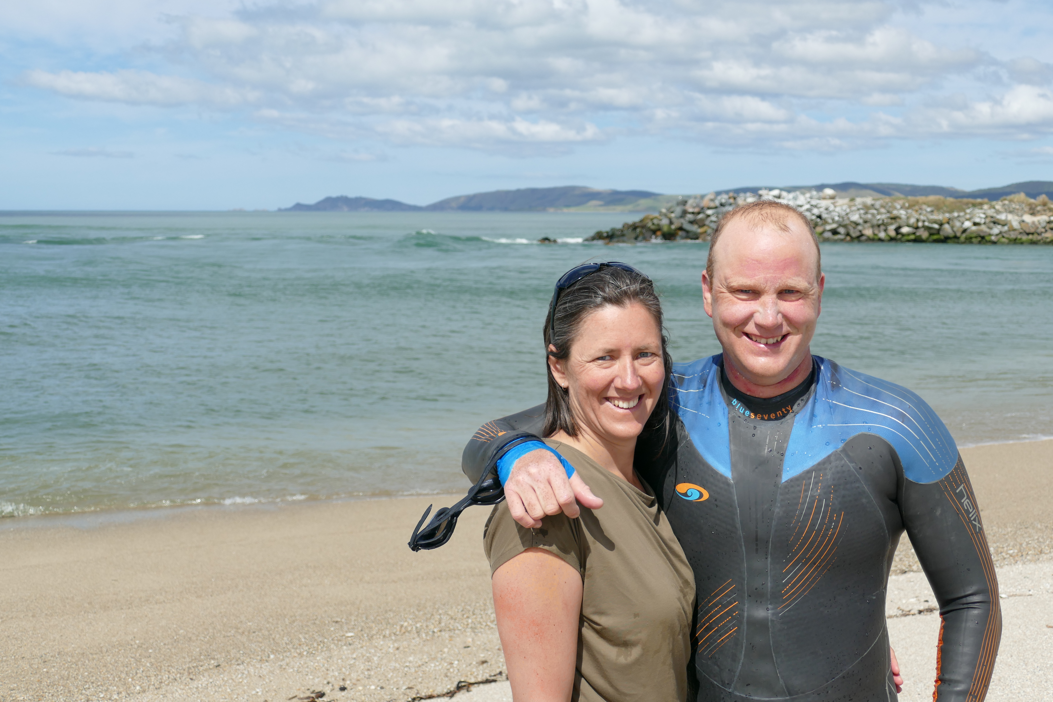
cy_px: 351
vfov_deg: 30.5
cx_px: 526
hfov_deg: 44.5
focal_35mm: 44
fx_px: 1287
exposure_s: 1/2500
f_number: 3.2
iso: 125
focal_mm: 16
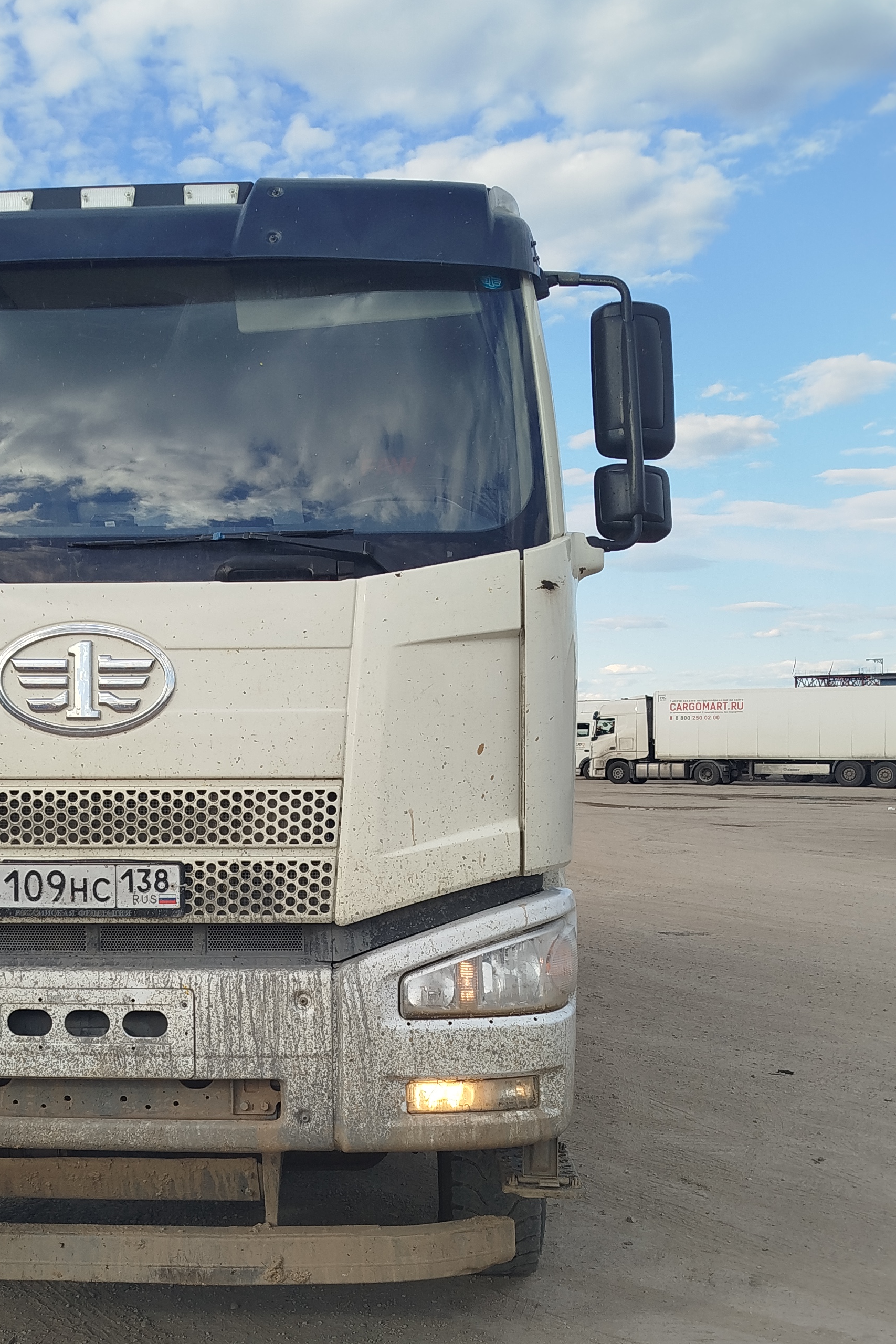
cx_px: 261
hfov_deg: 33.7
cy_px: 802
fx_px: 1456
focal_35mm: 39
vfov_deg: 49.3
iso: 50
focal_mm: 5.31
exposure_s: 1/493
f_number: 1.7
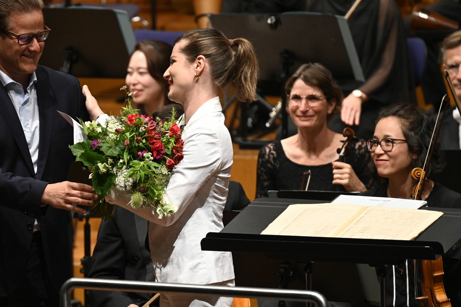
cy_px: 187
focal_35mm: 501
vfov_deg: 2.7
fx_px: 6410
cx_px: 150
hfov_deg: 4.1
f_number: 4.5
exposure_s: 1/200
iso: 2500
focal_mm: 300
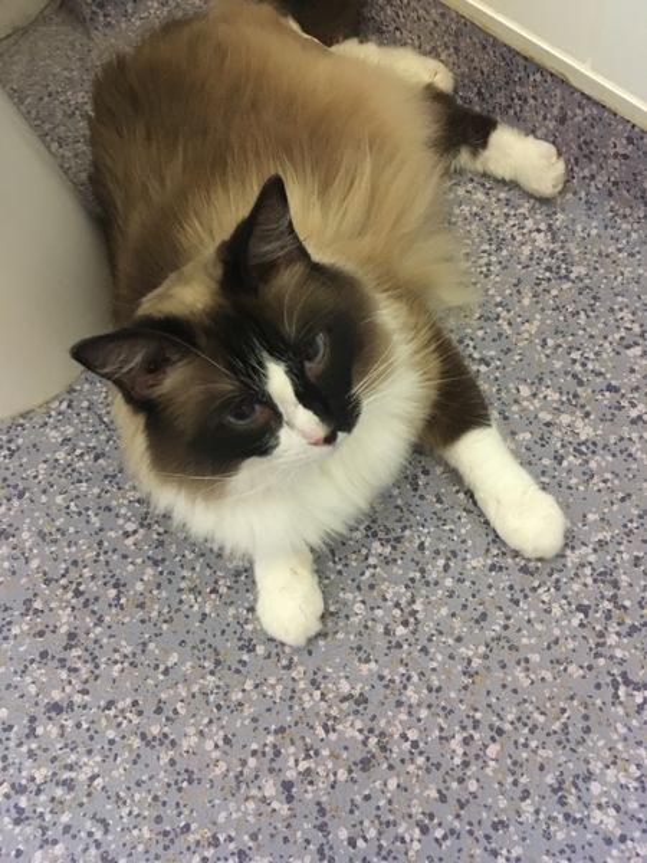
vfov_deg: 61.7
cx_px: 324
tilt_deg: -63.5
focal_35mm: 29
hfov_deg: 48.2
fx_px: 723
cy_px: 432
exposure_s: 1/17
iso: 400
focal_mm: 4.15
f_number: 2.2
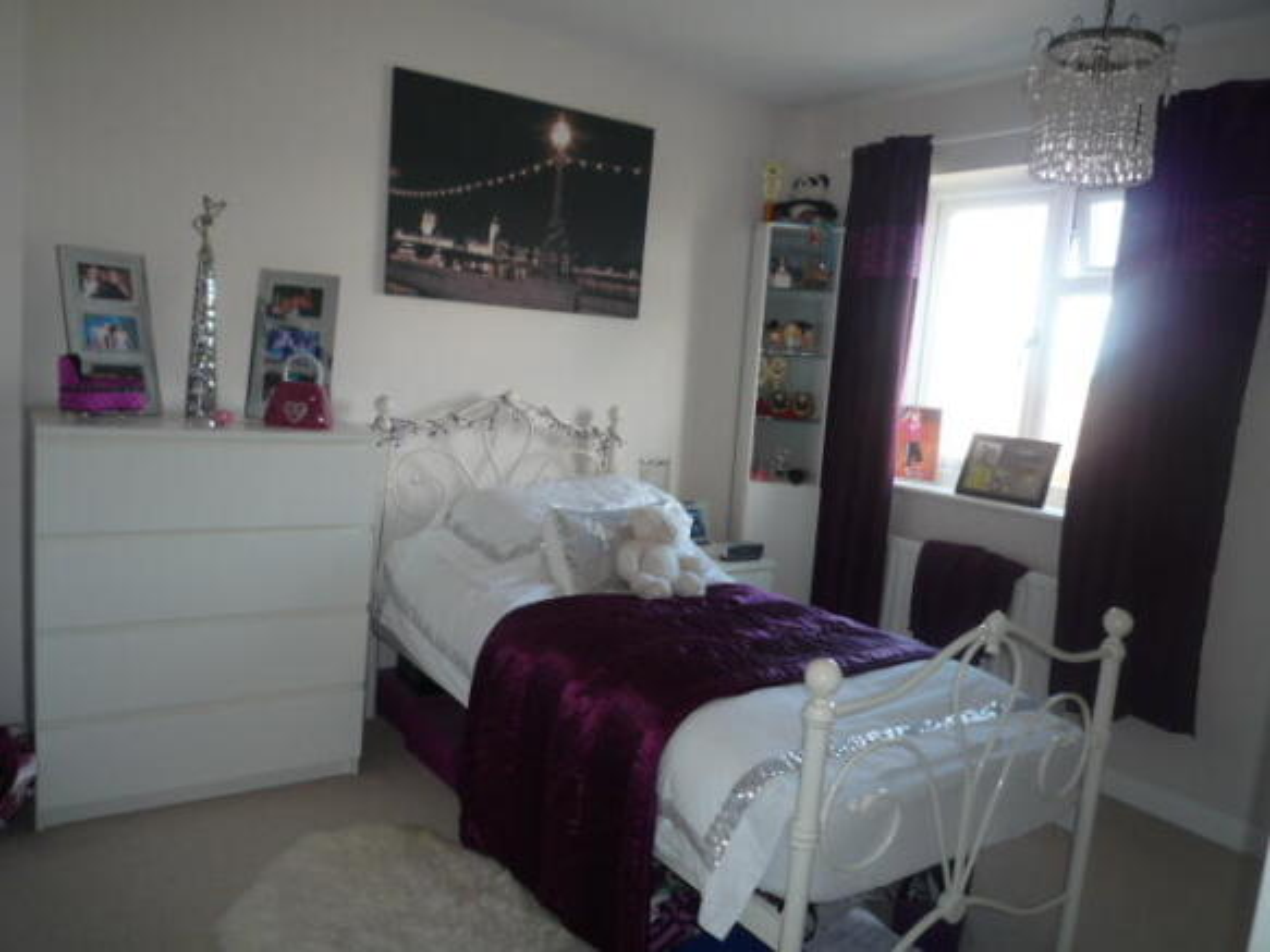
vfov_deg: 54.9
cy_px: 476
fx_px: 917
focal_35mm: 25
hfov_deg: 69.4
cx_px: 635
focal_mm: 4.4
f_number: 2.8
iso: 100
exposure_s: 1/30
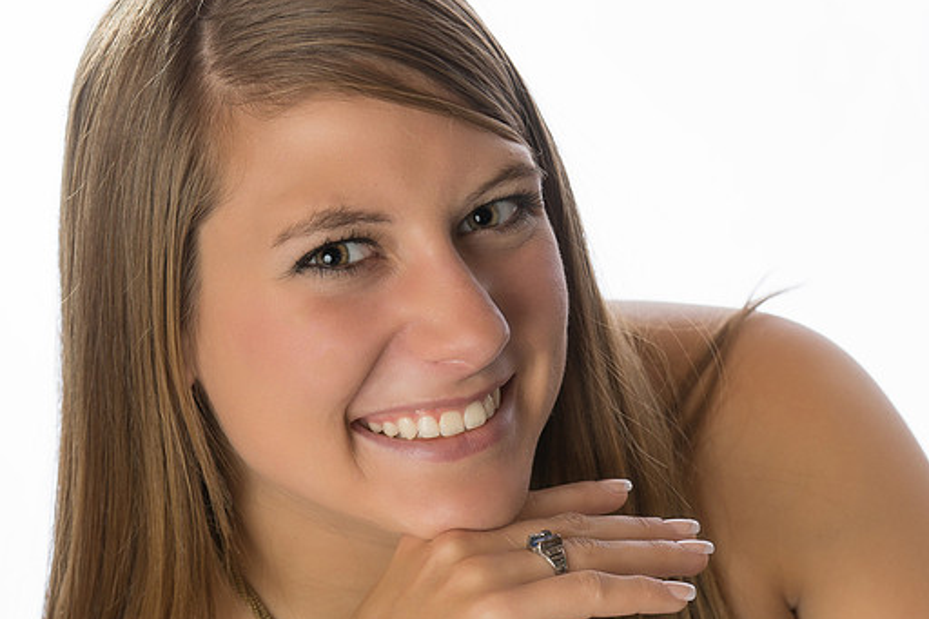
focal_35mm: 68
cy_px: 310
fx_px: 1754
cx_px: 439
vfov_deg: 20.0
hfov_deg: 29.7
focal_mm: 60
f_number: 5.6
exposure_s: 1/160
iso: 100
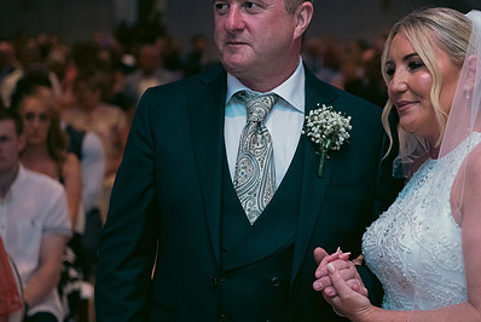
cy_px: 137
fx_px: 1364
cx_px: 340
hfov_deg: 19.9
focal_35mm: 102
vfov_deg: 13.4
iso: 800
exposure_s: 1/160
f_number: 3.5
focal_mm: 70
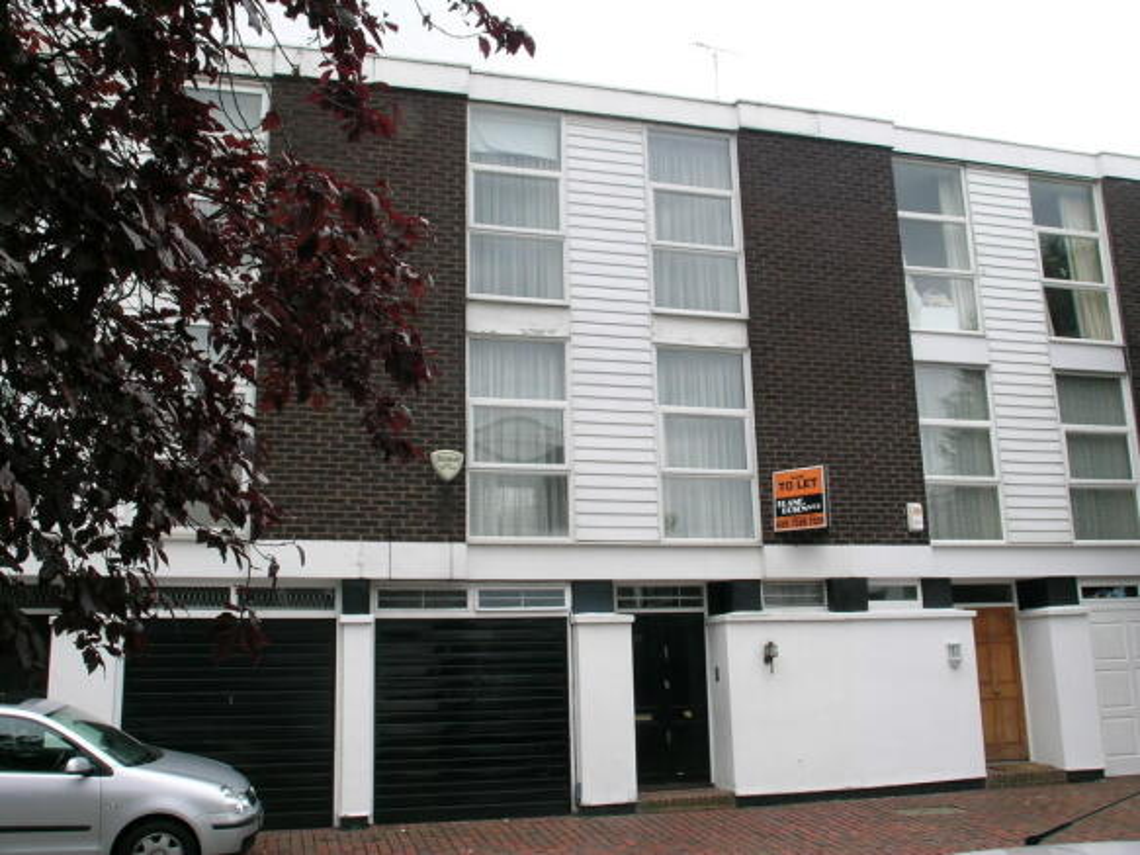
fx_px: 1383
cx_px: 570
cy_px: 428
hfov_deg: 44.8
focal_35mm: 42
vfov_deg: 34.3
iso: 50
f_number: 5.1
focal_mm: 8.7
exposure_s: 1/129
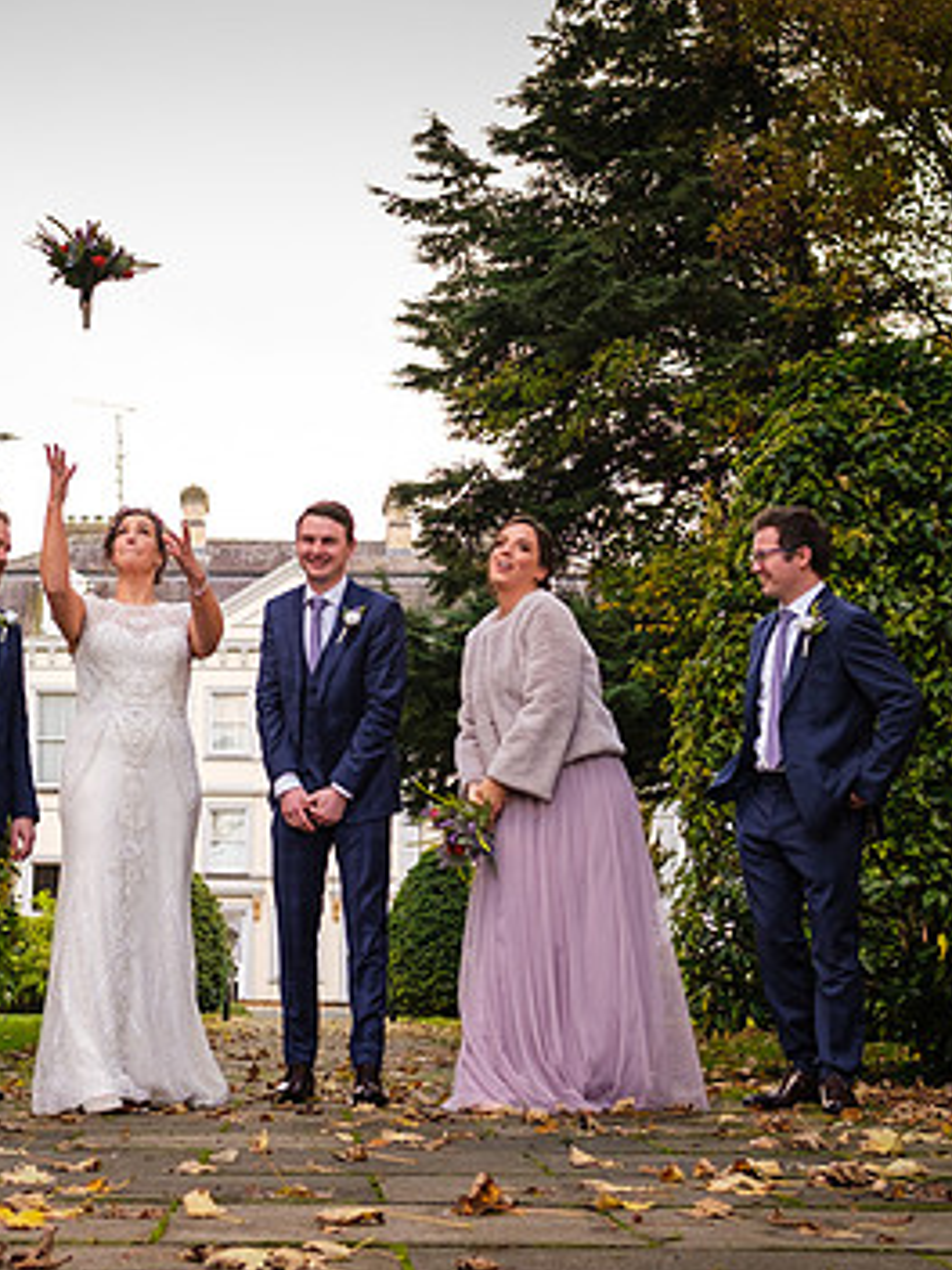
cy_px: 487
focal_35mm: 60
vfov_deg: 32.1
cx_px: 172
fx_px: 2200
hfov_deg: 24.0
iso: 400
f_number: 2.8
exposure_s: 1/250
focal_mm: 16
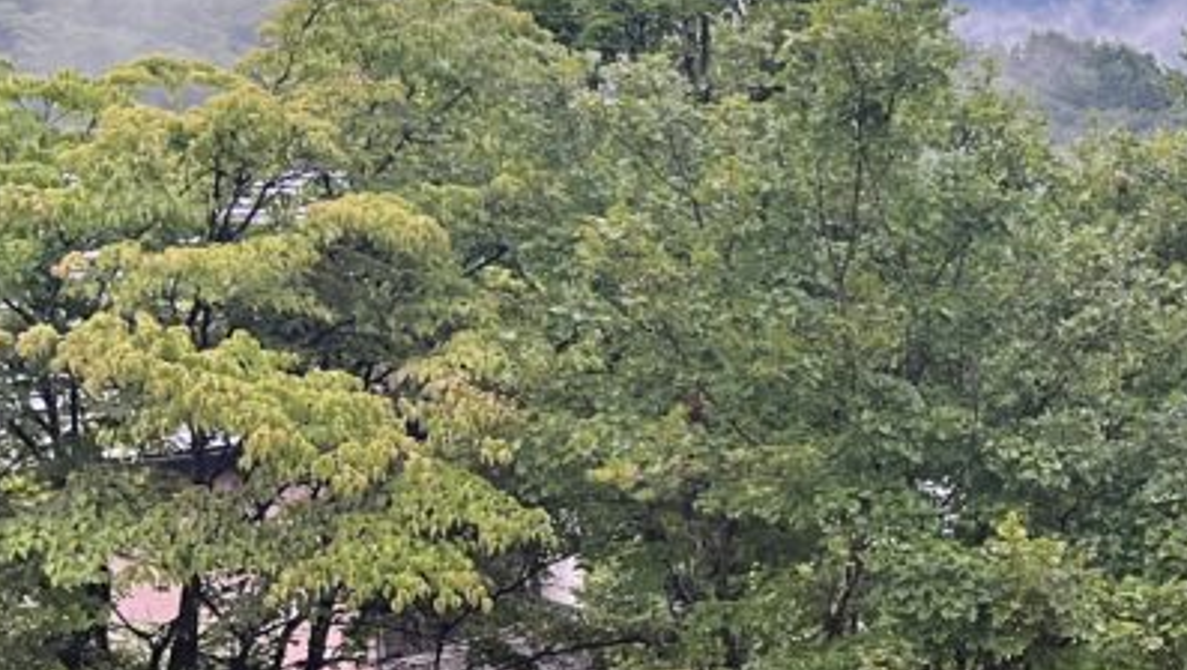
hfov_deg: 27.6
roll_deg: +1.0
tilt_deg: -10.9
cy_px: 634
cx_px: 1121
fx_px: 2299
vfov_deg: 16.3
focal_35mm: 73
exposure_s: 1/60
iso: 400
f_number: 1.5
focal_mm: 5.7
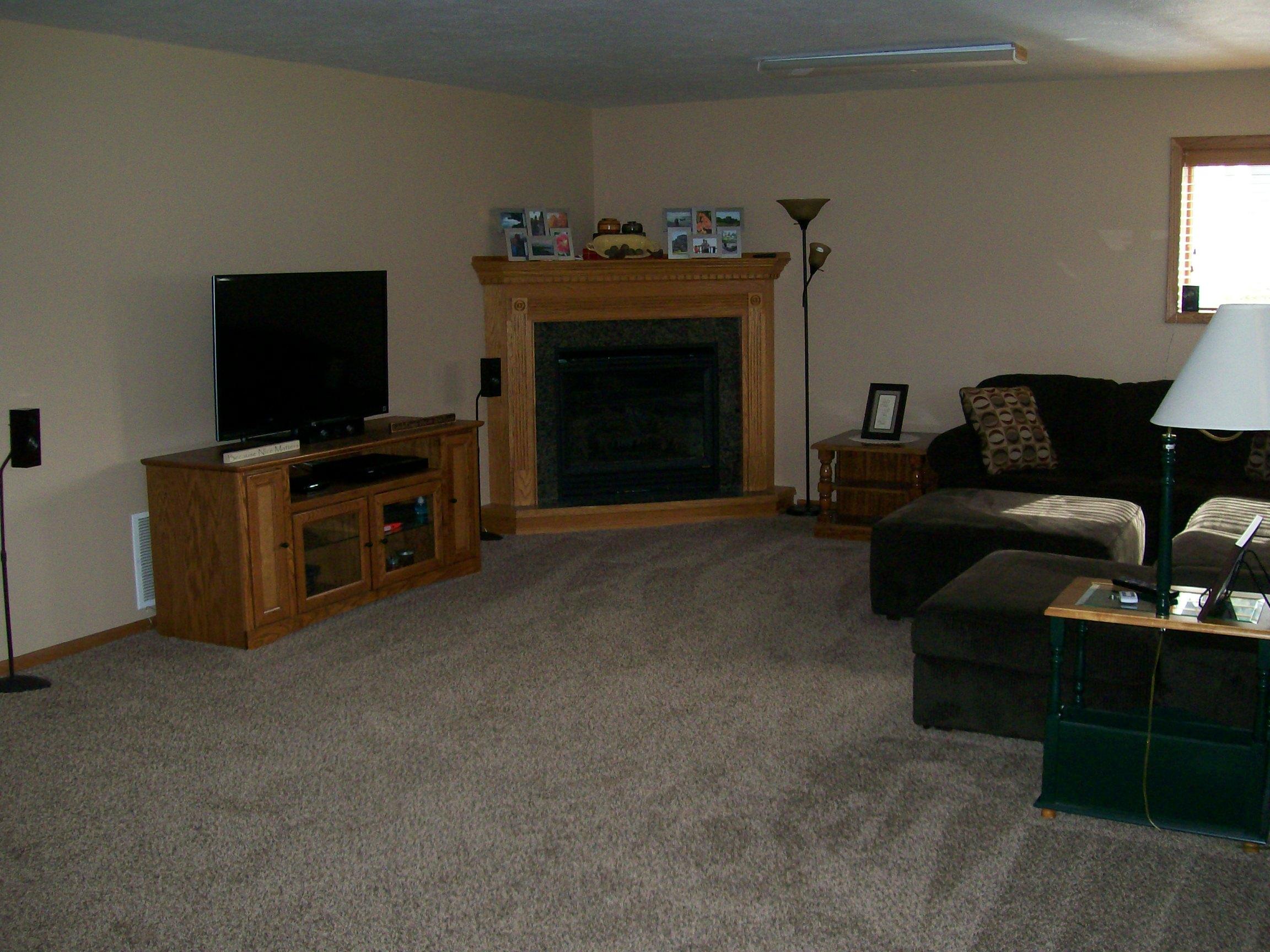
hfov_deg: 51.4
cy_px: 476
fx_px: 1321
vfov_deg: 39.7
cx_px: 635
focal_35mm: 36
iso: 140
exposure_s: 1/64
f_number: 2.7
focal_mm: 6
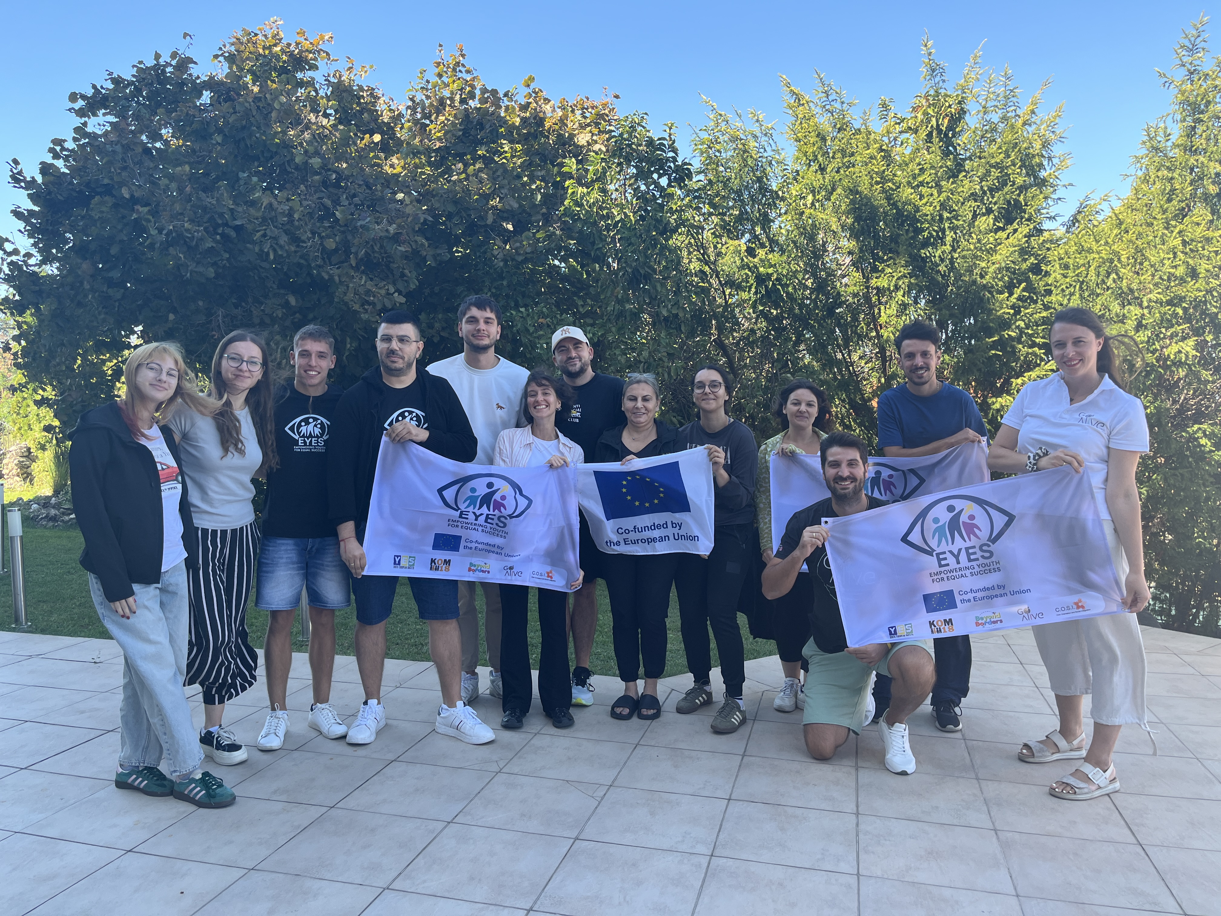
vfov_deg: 53.1
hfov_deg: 67.3
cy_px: 458
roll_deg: +0.4
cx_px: 610
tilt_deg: -4.0
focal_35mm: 26
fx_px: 917
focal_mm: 5.1
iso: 50
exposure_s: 1/373
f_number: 1.6
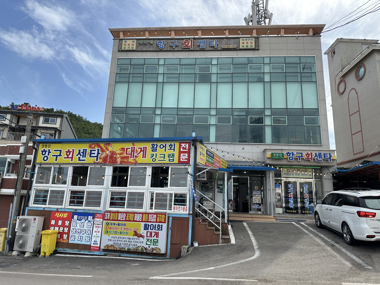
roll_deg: -2.6
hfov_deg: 71.6
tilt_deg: +13.8
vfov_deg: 56.8
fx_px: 263
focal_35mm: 24
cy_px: 142
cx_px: 190
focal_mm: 6.86
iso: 80
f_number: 1.78
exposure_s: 1/2299
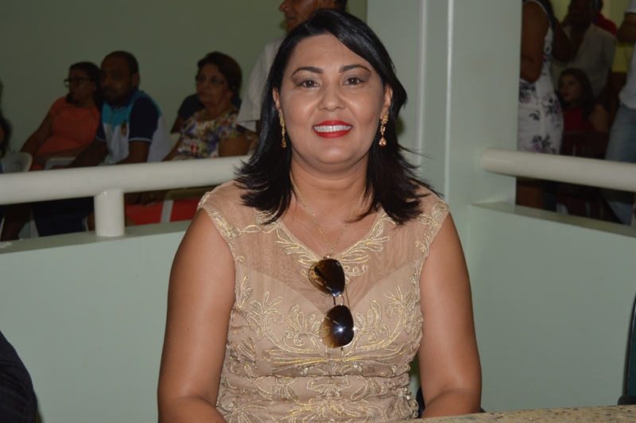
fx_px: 953
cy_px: 212
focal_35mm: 54
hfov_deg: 36.9
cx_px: 318
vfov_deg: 25.0
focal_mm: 36
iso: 100
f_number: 4.8
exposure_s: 1/60
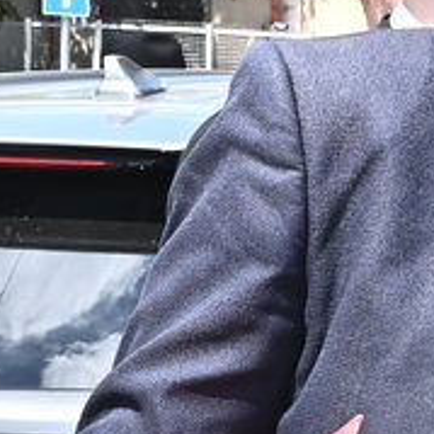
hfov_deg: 8.0
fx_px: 2638
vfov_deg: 9.4
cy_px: 377
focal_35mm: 186
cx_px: 1348
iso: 400
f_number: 11
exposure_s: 1/200
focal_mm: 28
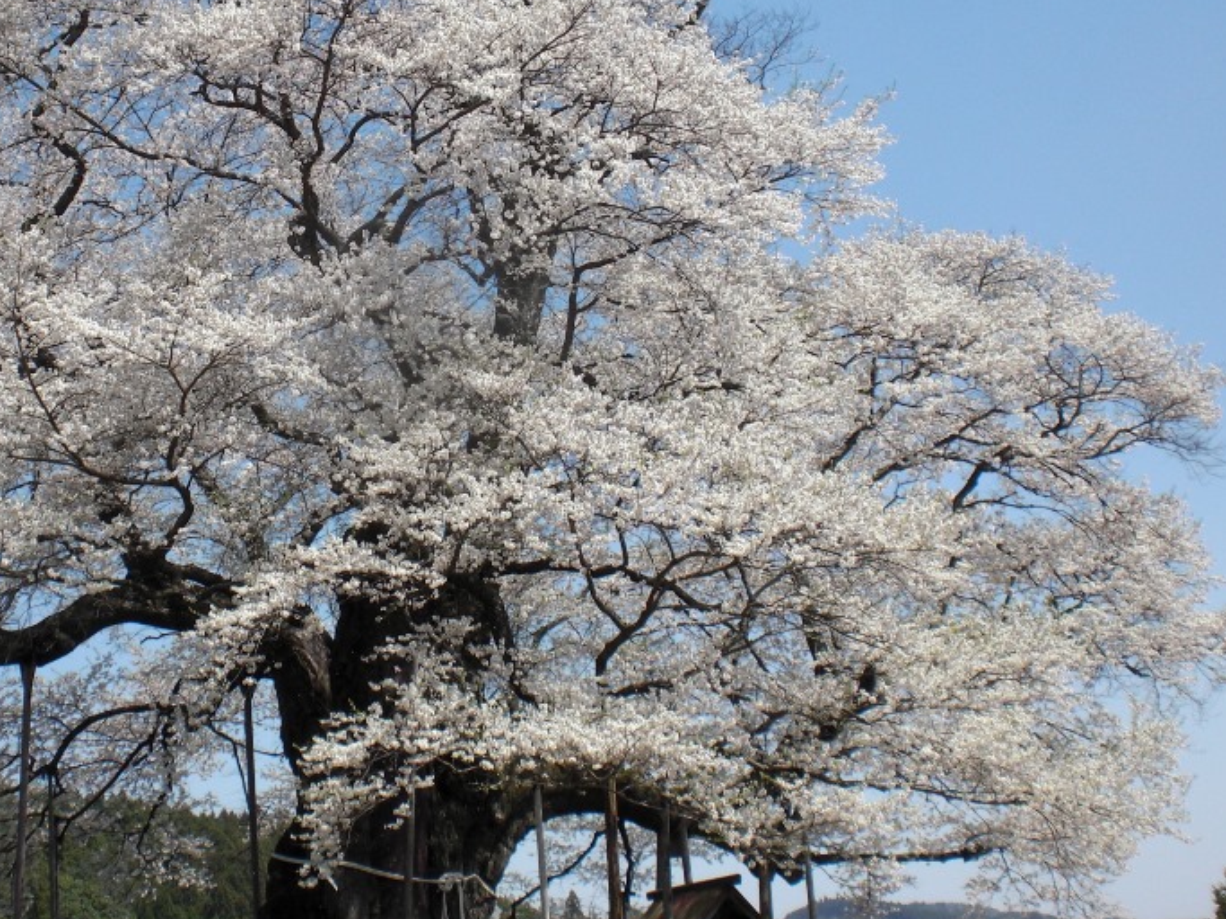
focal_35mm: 57
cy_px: 402
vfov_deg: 25.6
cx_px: 390
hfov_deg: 33.4
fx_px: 2018
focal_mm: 6.3
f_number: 5.6
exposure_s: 1/320
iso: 64
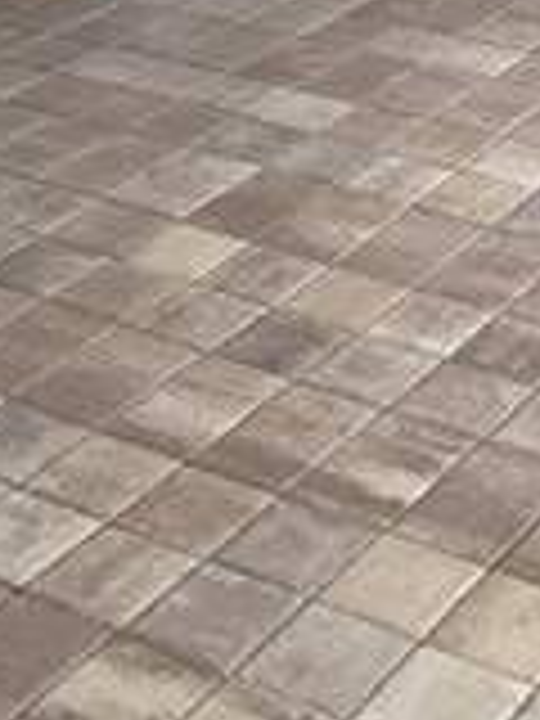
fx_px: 1997
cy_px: -428
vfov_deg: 17.8
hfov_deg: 15.1
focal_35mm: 96
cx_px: 549
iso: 80
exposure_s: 1/637
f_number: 1.78
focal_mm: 6.76
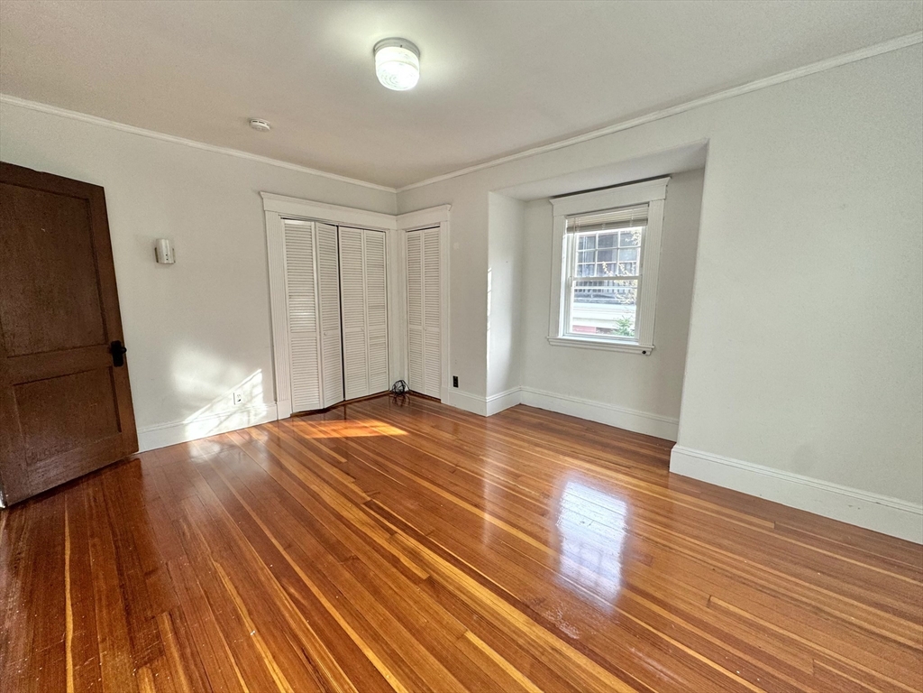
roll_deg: +0.2
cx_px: 462
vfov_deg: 85.7
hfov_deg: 102.1
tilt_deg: -8.1
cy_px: 346
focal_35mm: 14
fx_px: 373
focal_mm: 2.22
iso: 100
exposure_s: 1/120
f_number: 2.2
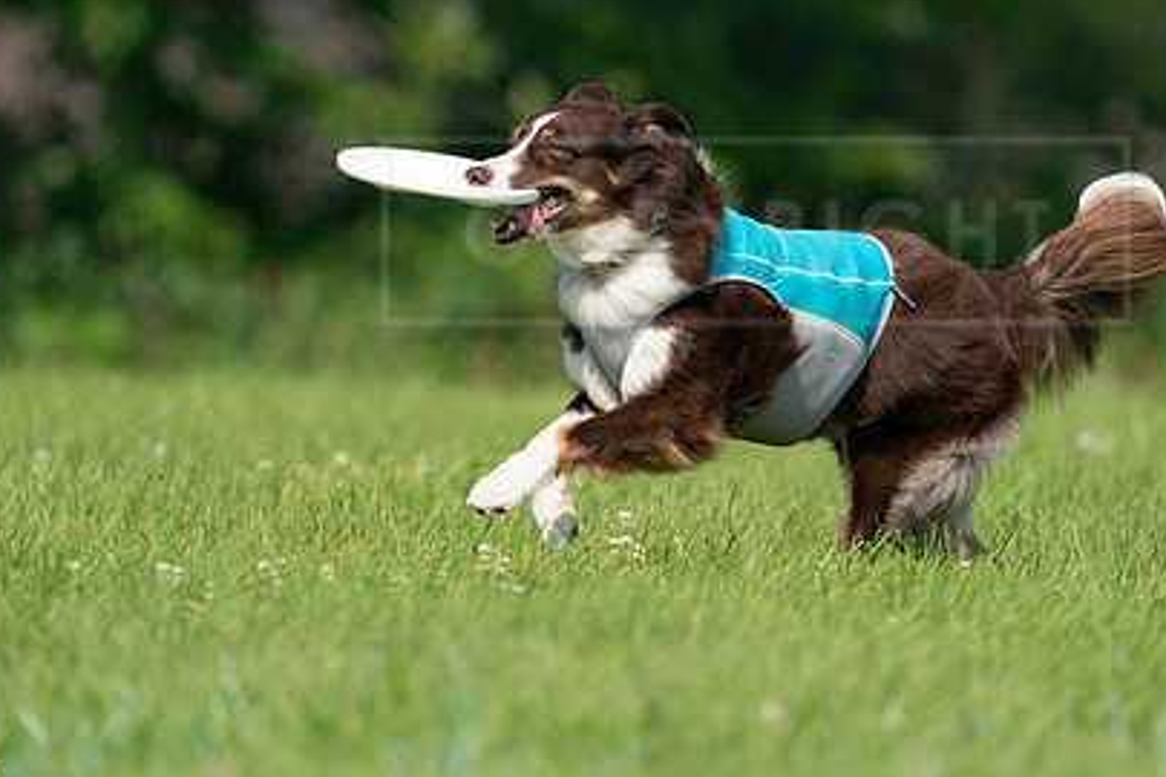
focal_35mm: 809
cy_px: 281
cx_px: 656
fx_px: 26201
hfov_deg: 2.5
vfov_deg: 1.7
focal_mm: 565
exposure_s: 1/4000
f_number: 6.3
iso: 1000
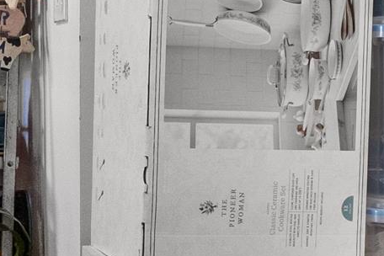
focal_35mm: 101
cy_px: 45
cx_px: 37
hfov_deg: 19.8
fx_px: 1077
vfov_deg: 13.5
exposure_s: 1/40
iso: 400
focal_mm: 10
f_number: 8
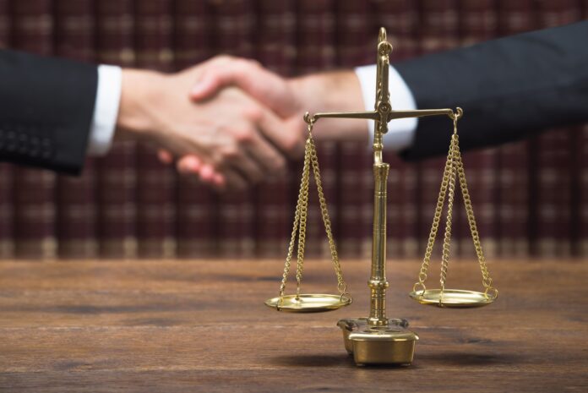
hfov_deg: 11.7
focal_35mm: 175
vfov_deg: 7.9
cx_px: 294
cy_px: 196
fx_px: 2860
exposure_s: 1/160
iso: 100
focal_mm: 175
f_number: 9
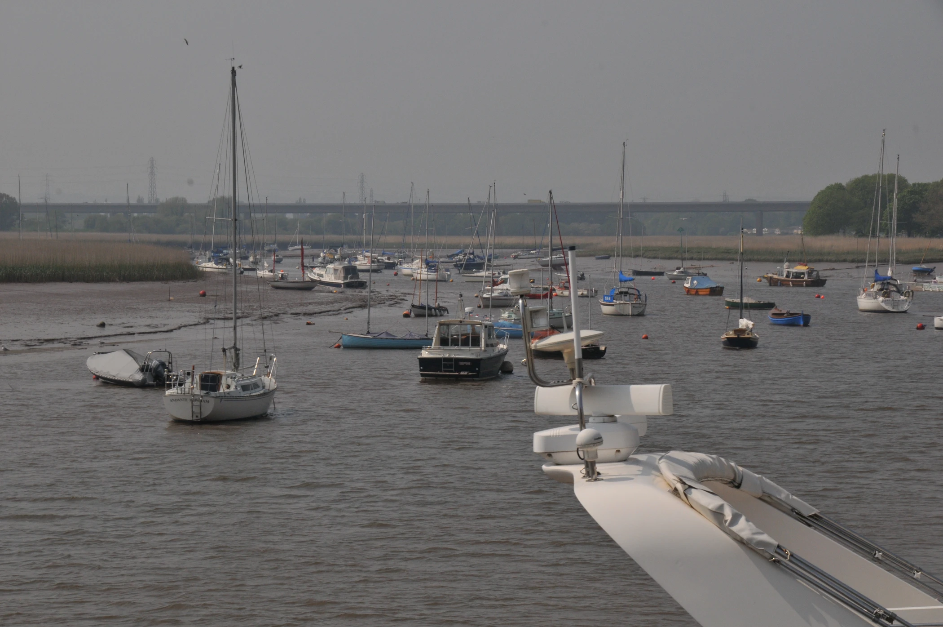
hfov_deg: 19.5
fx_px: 2747
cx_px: 472
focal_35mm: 105
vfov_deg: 13.0
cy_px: 314
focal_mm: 70
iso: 400
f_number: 14
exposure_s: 1/800
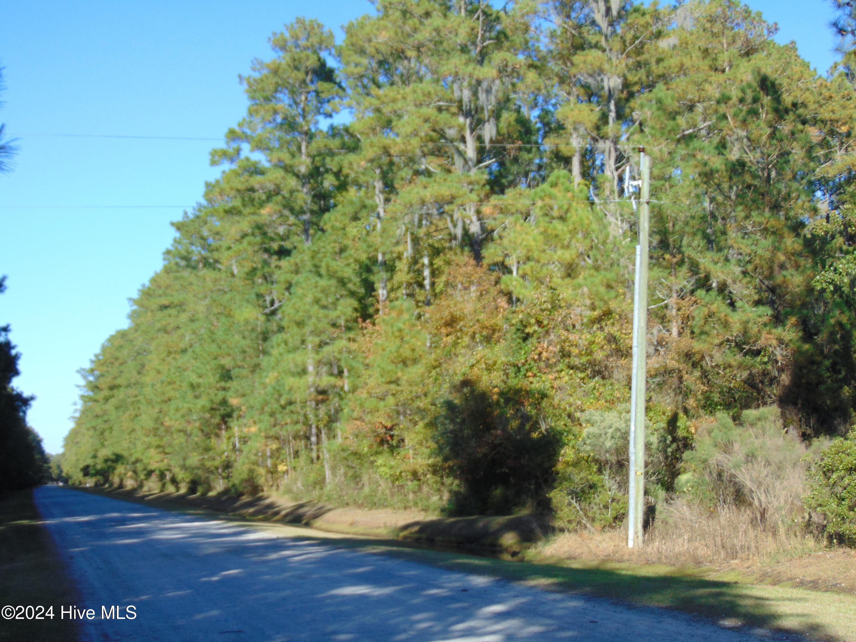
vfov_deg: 29.1
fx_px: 1236
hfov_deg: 38.2
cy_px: 321
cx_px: 428
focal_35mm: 50
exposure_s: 1/500
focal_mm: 9
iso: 80
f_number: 3.5
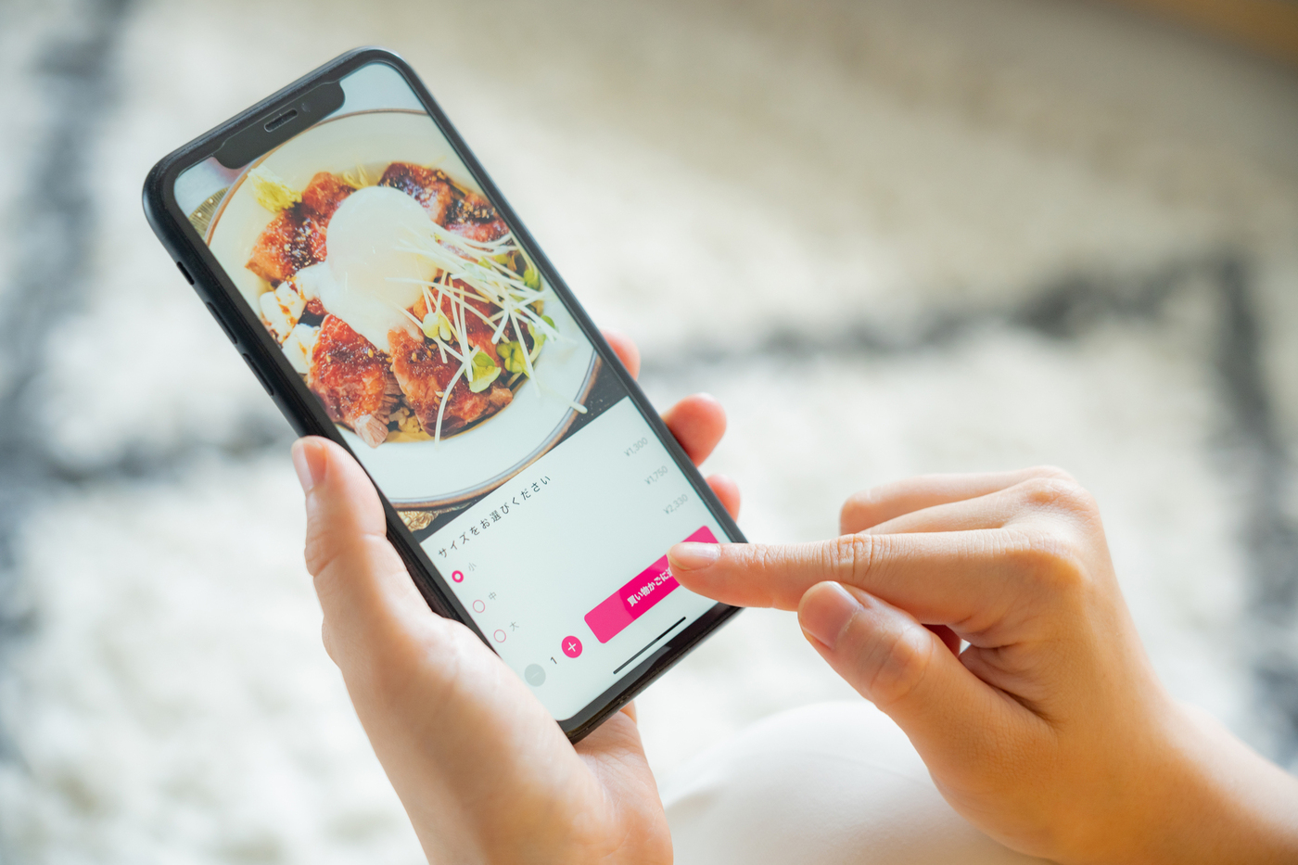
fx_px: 3136
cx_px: 649
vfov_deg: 15.7
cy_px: 432
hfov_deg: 23.4
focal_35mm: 87
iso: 640
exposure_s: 1/60
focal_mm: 87
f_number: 4.5
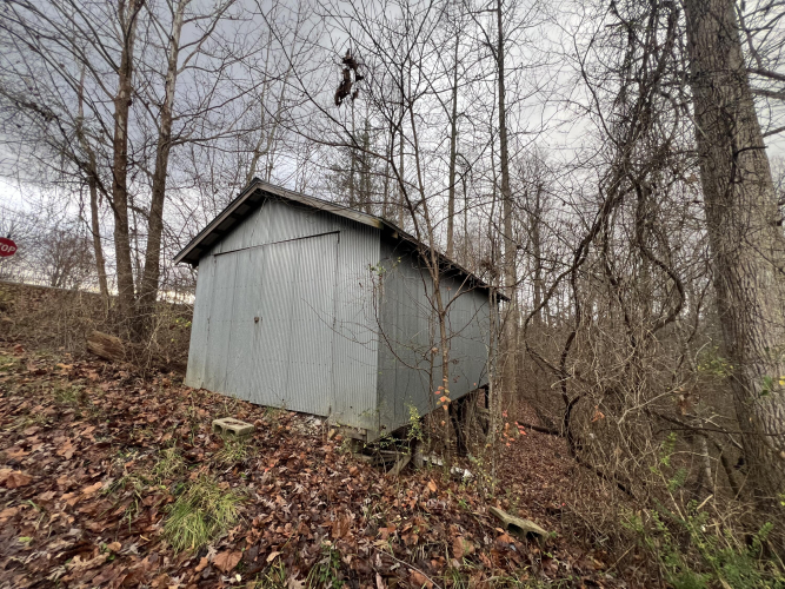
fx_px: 295
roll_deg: -2.1
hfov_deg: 106.2
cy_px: 294
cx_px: 392
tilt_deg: +6.9
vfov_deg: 89.9
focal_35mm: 13
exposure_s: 1/99
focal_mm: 1.57
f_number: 1.8
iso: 100
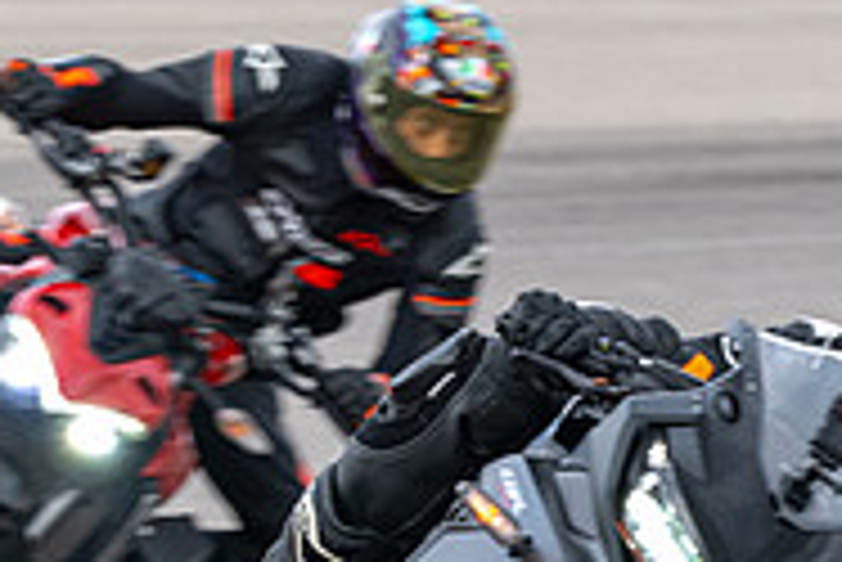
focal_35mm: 1274
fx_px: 29820
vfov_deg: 1.1
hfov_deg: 1.6
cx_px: 459
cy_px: 843
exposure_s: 1/160
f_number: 11
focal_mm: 410
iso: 360
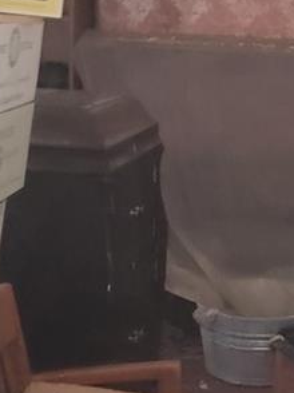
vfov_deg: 20.0
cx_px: 323
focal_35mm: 98
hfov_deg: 14.7
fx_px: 1111
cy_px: 132
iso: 640
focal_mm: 6.7
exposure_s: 1/8
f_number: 1.8
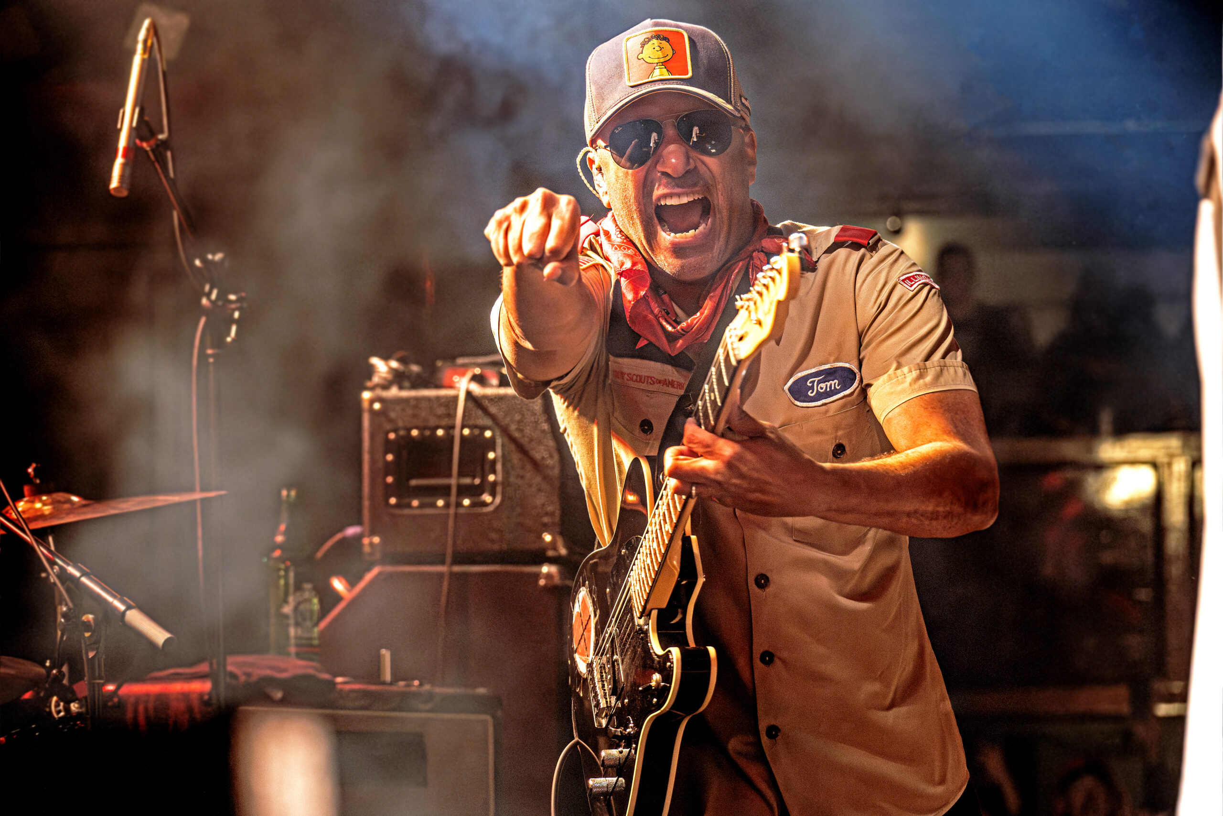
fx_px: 4926
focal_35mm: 145
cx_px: 612
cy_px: 408
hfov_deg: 14.2
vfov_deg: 9.5
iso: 2000
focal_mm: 145
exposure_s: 1/100
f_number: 7.1
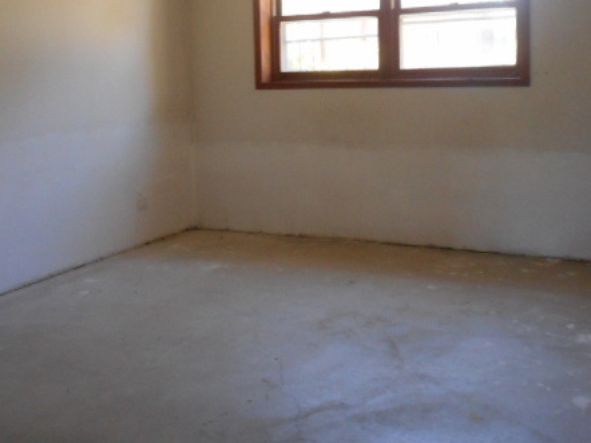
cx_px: 251
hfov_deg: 44.7
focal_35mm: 42
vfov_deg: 33.9
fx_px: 717
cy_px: 138
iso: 400
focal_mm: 5.2
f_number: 4
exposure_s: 1/30
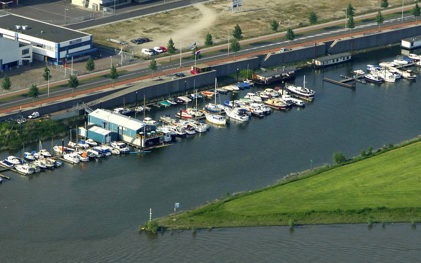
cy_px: 134
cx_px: 214
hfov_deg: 8.6
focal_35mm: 245
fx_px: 2811
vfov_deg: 5.4
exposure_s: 1/1000
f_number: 7.6
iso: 400
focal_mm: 85
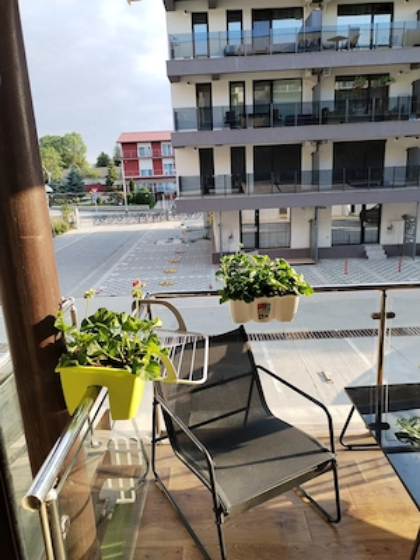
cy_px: 280
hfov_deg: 48.2
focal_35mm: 29
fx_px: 469
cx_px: 210
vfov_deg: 61.7
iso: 100
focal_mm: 4.75
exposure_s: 1/354
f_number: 1.8
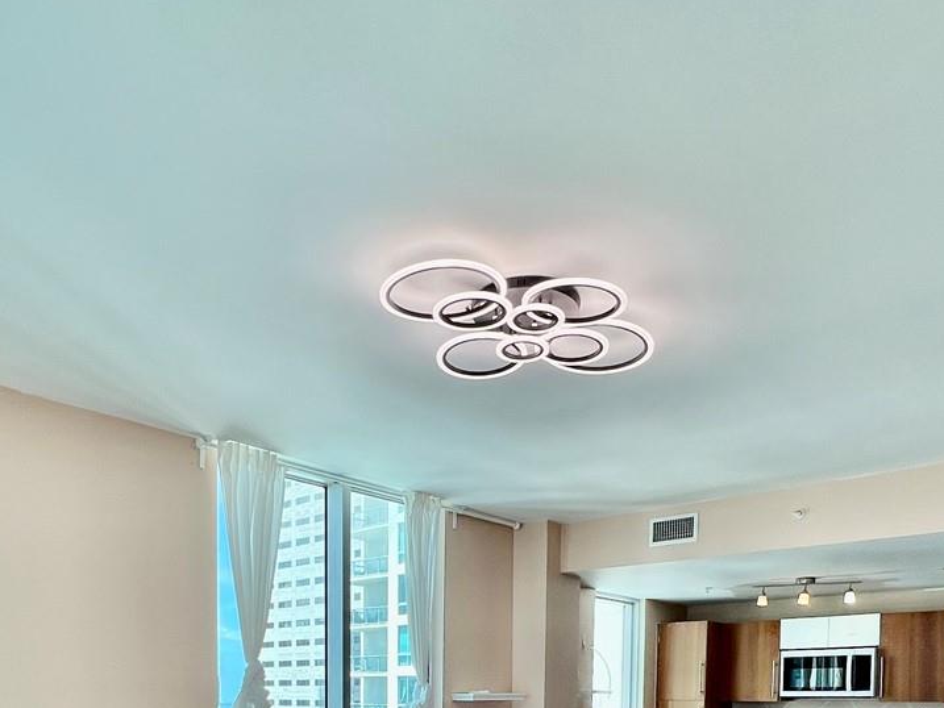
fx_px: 791
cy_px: 755
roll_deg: -0.5
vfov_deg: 40.3
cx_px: 432
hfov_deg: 61.6
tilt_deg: -3.9
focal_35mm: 29
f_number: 1.8
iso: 32
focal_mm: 1.57
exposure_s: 1/154
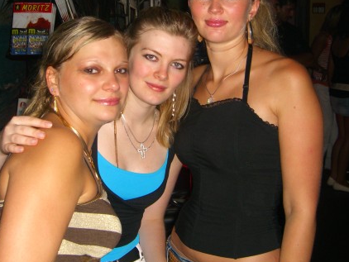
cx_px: 137
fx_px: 545
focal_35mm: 54
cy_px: 88
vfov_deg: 26.9
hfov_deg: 35.4
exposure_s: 1/60
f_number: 2.8
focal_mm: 7.9
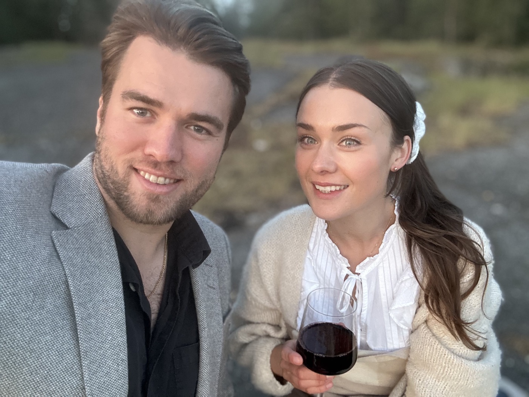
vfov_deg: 46.8
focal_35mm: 30
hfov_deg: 60.0
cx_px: 264
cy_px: 198
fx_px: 458
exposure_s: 1/60
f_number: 1.9
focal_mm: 2.69
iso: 250
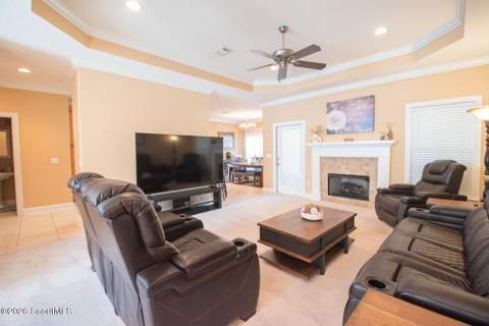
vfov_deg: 77.3
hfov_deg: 100.4
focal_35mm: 15
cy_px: 163
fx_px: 204
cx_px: 244
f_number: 5.6
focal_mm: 10
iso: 1250
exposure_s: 1/30
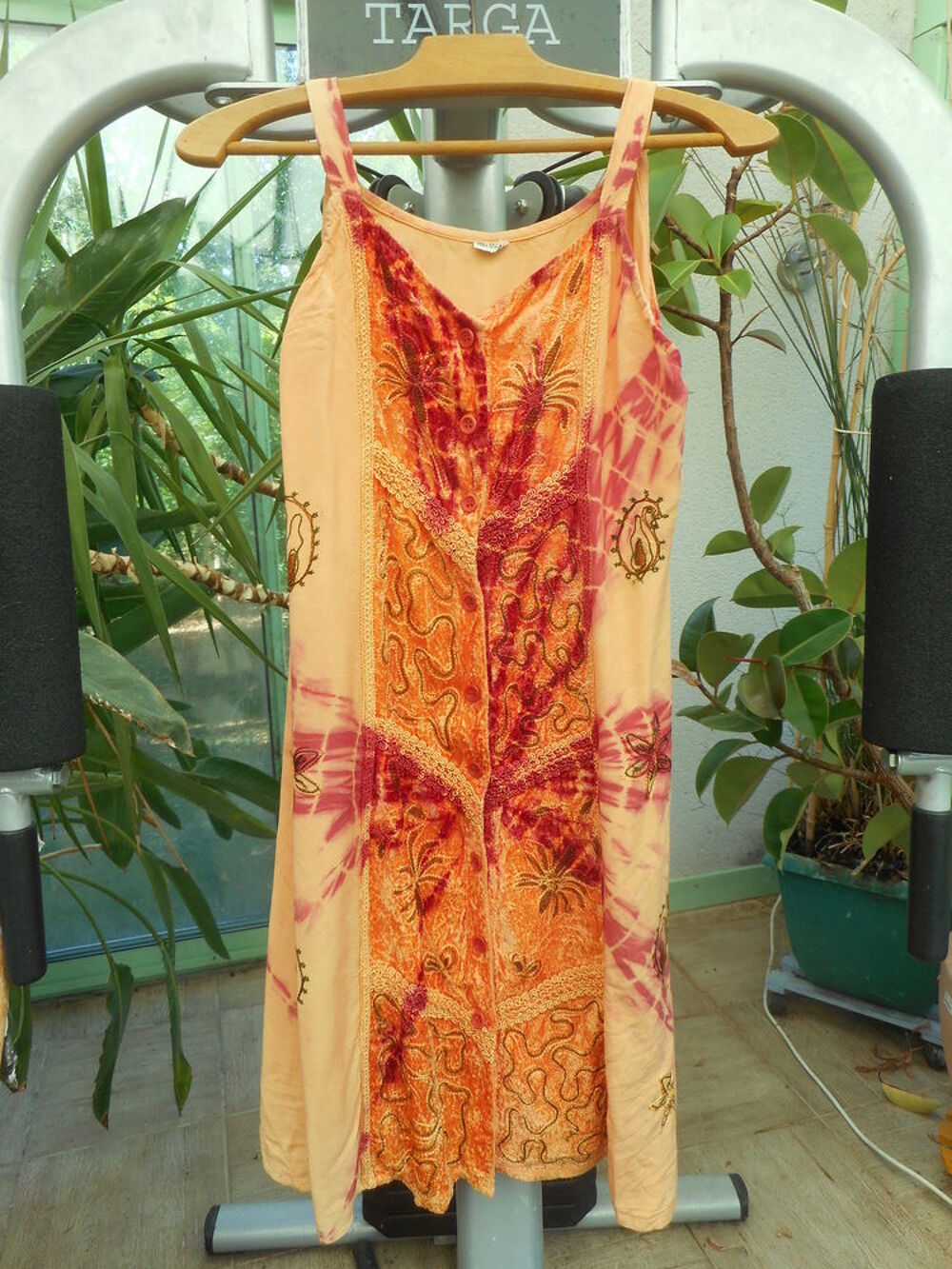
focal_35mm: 25
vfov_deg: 69.4
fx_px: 917
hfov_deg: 54.9
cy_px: 634
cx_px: 476
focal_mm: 4.5
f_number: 3.7
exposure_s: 1/50
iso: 80
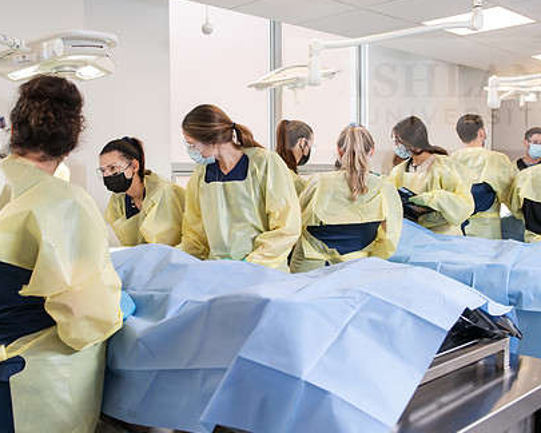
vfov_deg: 38.2
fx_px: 624
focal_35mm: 39
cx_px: 246
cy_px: 200
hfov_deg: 46.8
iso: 500
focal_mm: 29
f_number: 4
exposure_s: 1/200
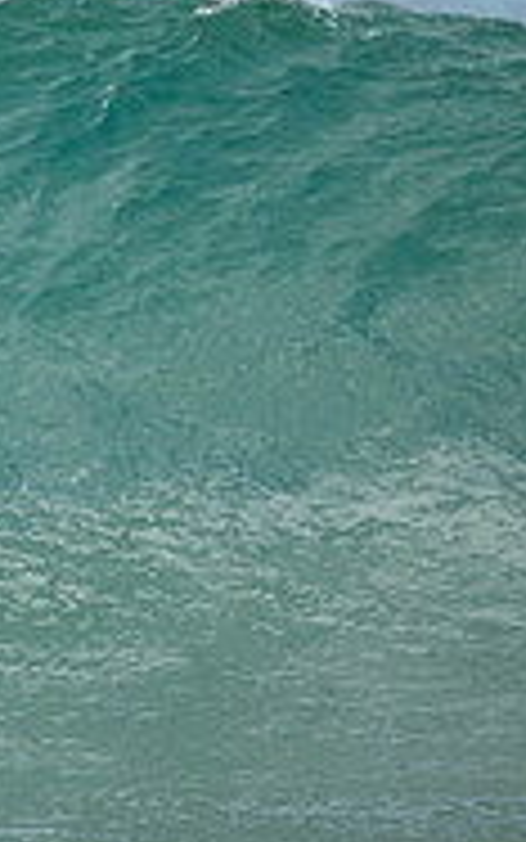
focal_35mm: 2531
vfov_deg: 0.8
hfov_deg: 0.5
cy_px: 227
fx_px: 58007
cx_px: -746
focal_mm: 800
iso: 1600
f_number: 11
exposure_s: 1/3200
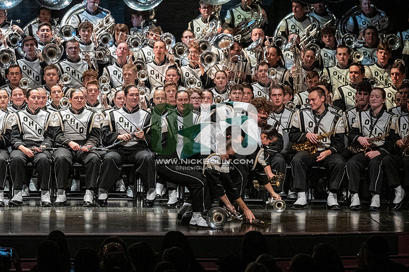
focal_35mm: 225
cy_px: 136
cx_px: 204
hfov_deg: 9.2
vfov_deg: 6.1
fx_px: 2555
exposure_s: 1/500
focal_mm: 150
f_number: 4
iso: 4000
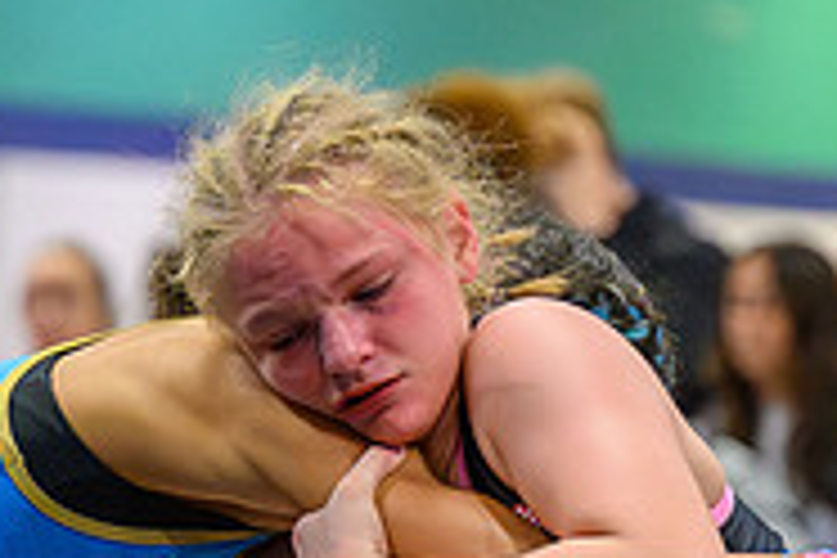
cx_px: 321
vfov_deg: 3.1
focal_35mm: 438
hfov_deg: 4.7
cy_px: 1064
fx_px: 10183
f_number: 2.8
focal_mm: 87
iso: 10000
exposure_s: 1/640
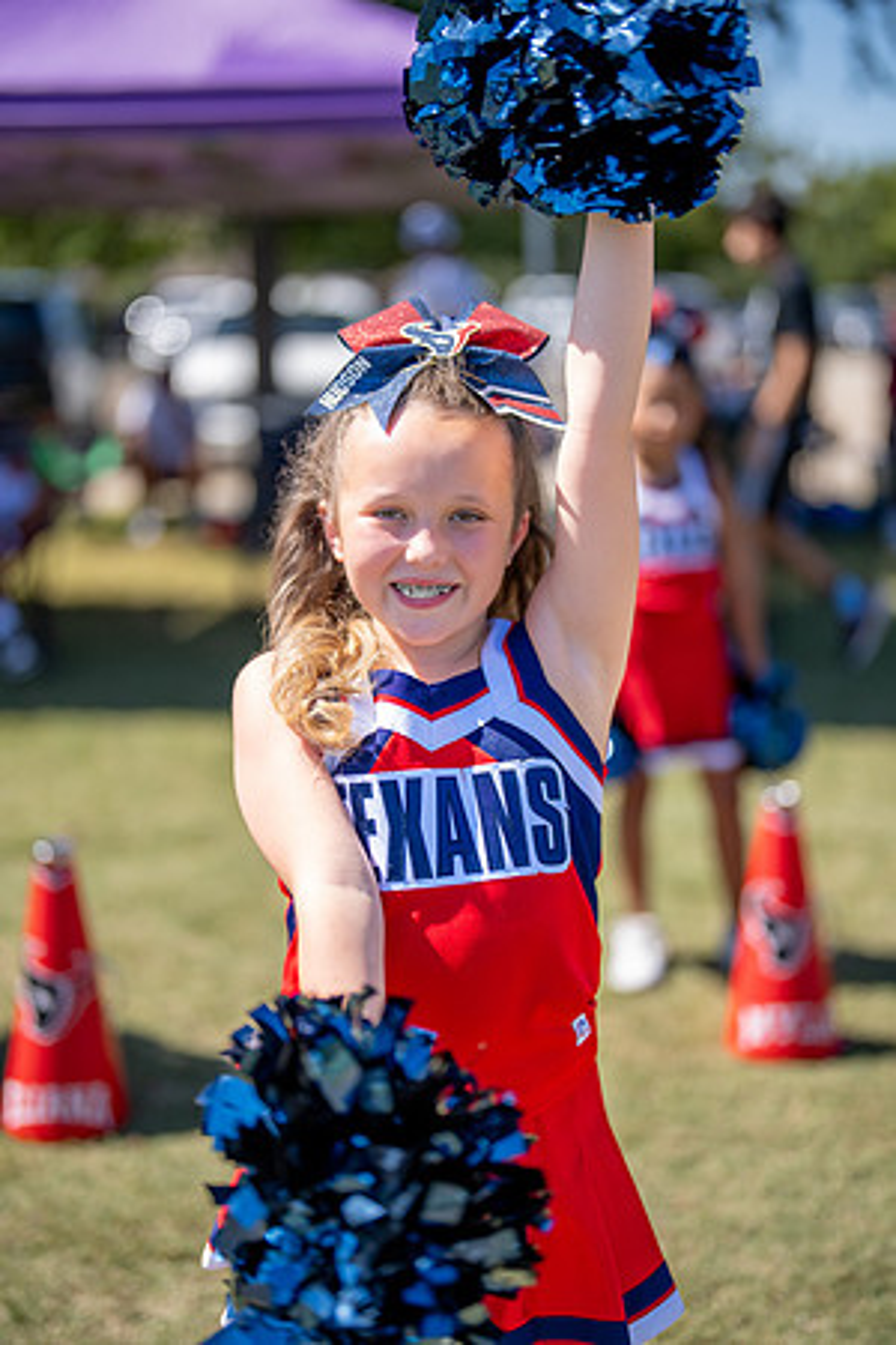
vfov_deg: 39.6
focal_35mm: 50
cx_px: 448
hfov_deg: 27.0
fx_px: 1867
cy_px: 672
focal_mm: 50
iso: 160
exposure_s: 1/6400
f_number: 1.2
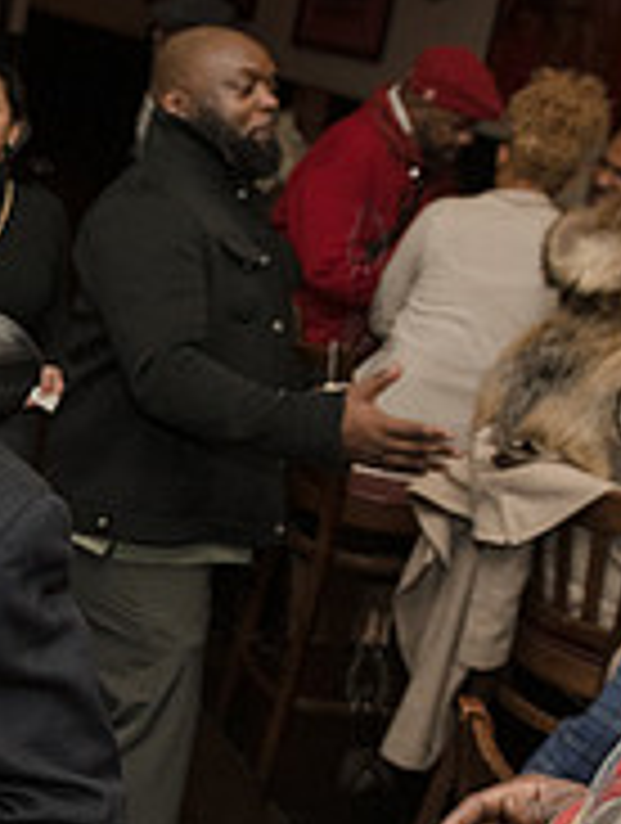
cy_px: 493
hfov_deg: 18.6
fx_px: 1740
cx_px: -216
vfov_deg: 26.6
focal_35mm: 73
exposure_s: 1/250
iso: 2000
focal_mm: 24
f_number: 5
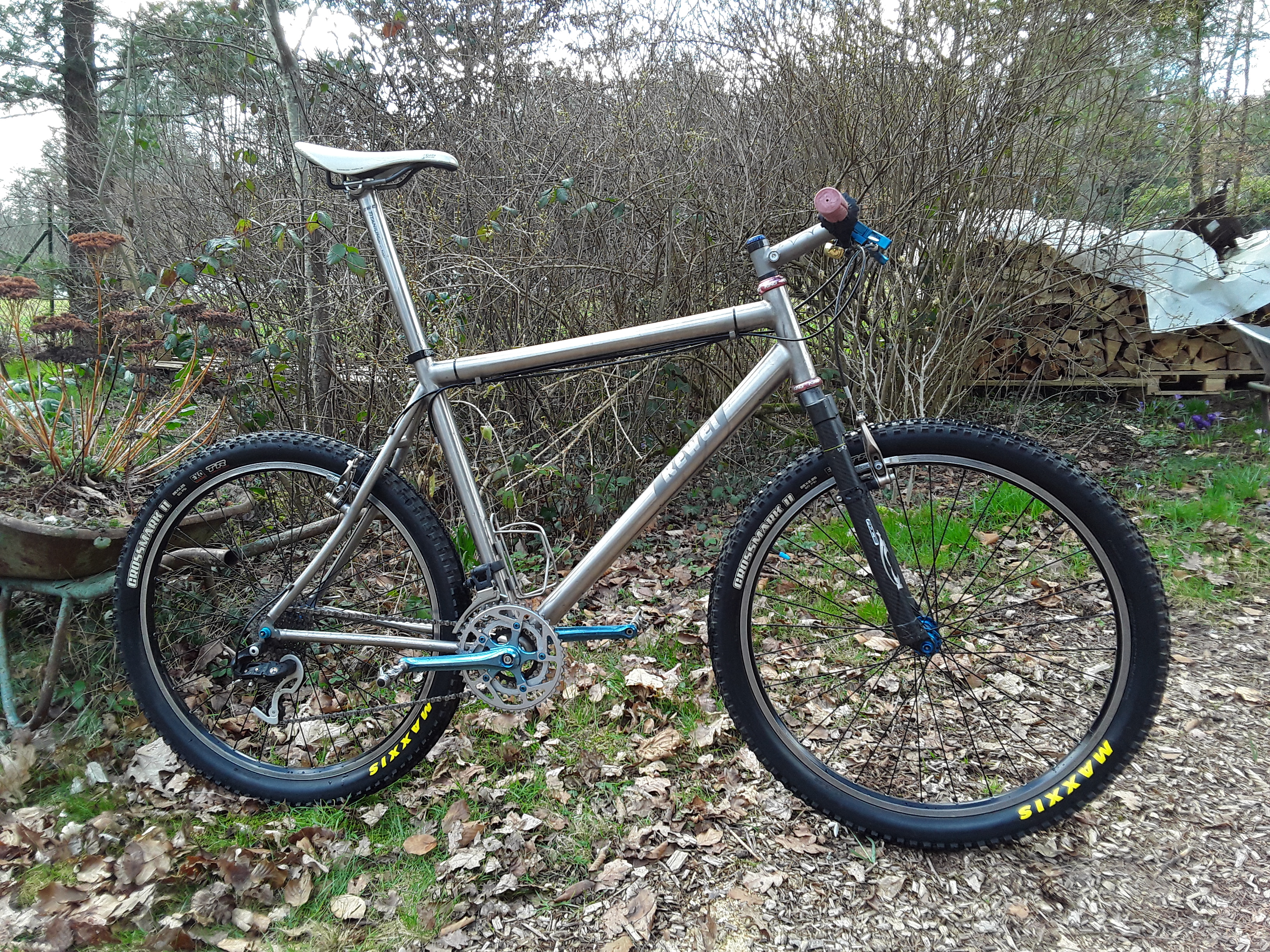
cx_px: 635
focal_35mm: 27
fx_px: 991
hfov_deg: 65.3
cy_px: 476
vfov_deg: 51.4
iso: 40
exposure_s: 1/144
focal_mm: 2.91
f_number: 1.9
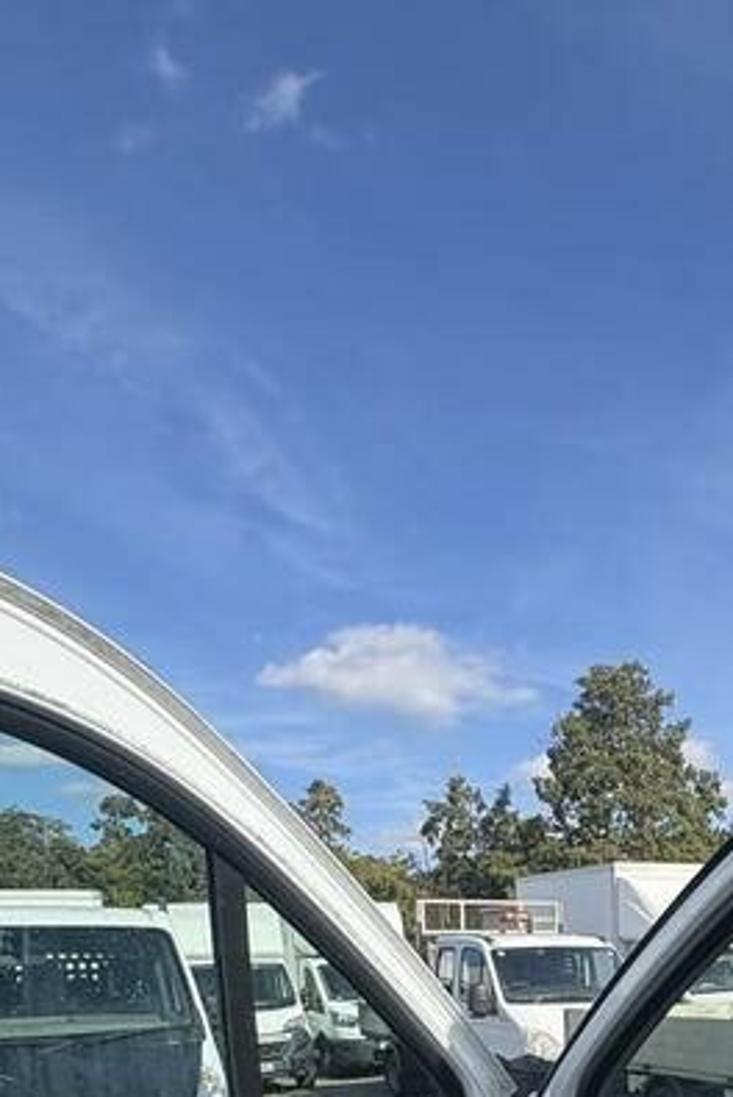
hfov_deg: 38.1
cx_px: 616
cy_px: 1155
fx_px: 1006
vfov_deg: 45.6
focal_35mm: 33
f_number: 2.2
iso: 40
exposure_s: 1/879
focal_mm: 2.22
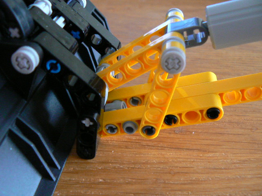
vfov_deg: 39.7
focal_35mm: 36
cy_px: 98
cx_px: 131
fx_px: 272
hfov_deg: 51.4
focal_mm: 6
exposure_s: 1/4
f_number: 2.8
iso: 200
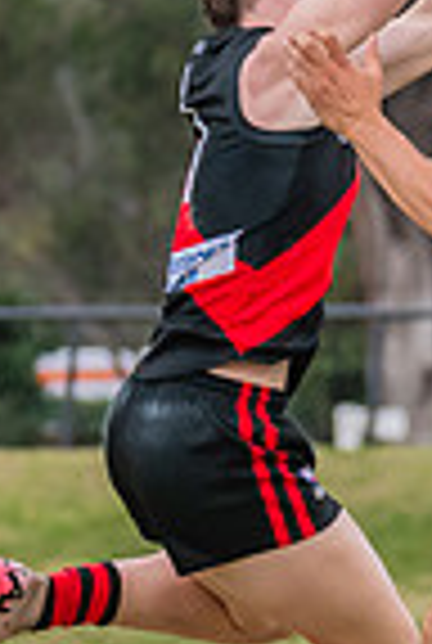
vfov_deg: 1.3
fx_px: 28516
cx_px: 454
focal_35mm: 1592
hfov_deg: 0.9
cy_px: 271
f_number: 8
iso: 800
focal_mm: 250
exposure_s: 1/1250
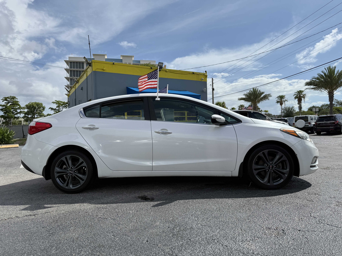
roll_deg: +0.8
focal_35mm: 24
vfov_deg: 56.8
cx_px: 171
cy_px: 128
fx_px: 237
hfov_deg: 71.6
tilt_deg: +0.6
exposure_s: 1/5714
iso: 80
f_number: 1.78
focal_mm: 6.76
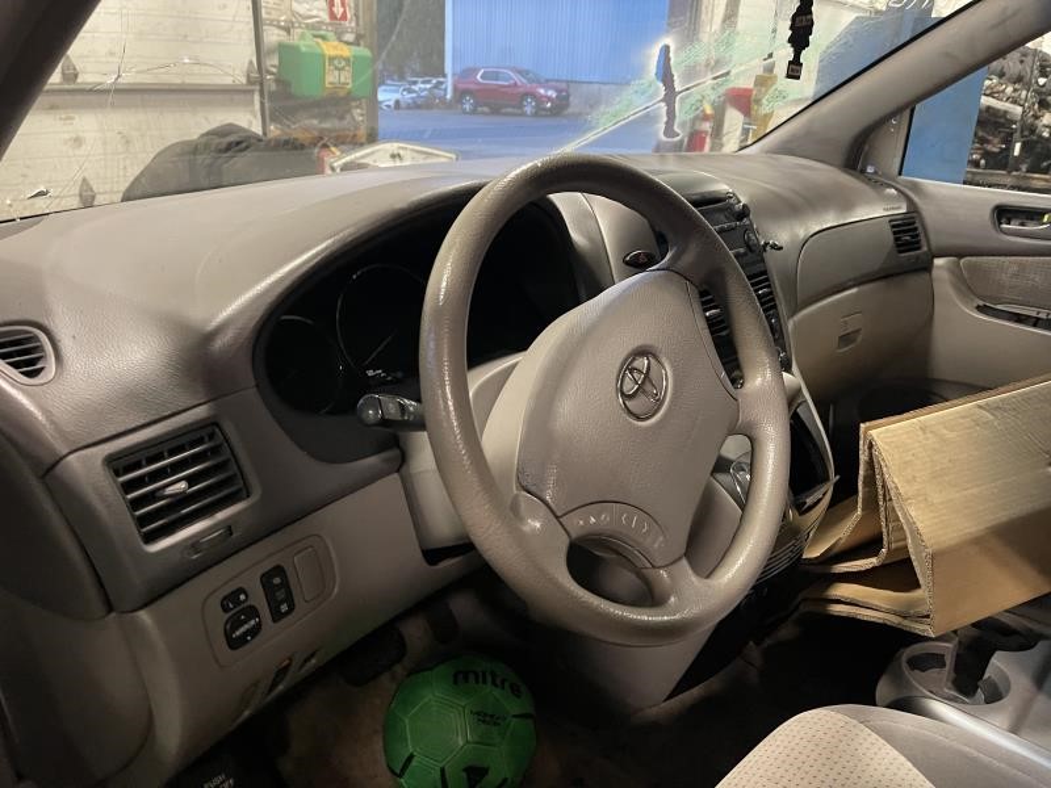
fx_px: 789
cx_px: 526
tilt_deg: -23.0
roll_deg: -1.8
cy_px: 394
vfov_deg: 53.1
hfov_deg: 67.3
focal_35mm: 26
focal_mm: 5.1
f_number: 1.6
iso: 640
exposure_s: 1/30
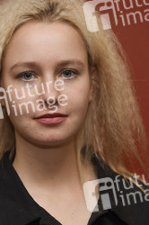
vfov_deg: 9.5
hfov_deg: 6.3
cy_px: 146
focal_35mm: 216
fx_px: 1345
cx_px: 48
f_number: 3.5
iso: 800
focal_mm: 135
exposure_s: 1/400
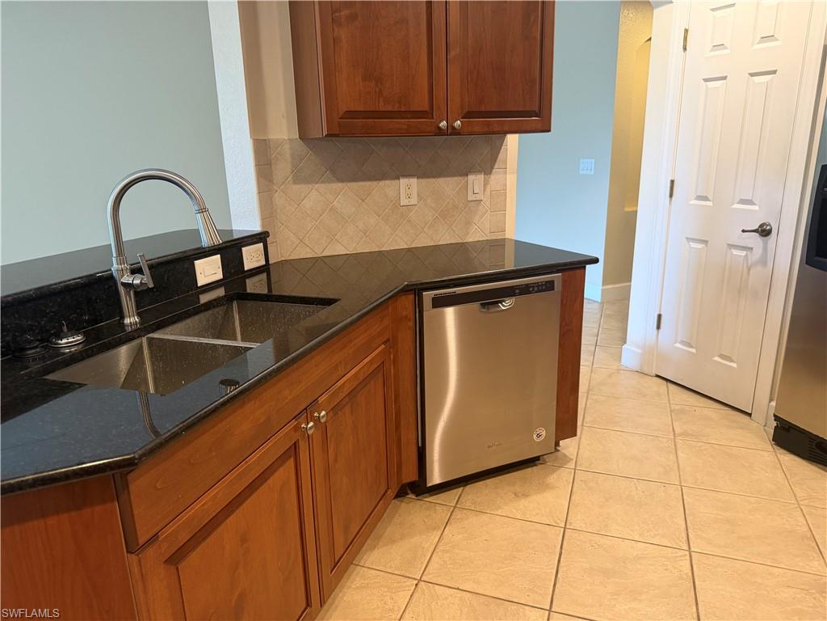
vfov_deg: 56.8
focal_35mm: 24
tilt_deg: -15.4
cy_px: 310
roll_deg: +1.7
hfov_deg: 71.6
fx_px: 573
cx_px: 414
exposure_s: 1/60
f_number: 1.78
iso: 320
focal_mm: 6.76
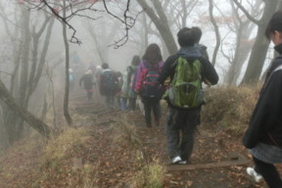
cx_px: 165
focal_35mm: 39
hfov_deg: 49.3
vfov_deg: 34.2
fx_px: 305
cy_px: 90
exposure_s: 1/125
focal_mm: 4.24
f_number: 3
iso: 100
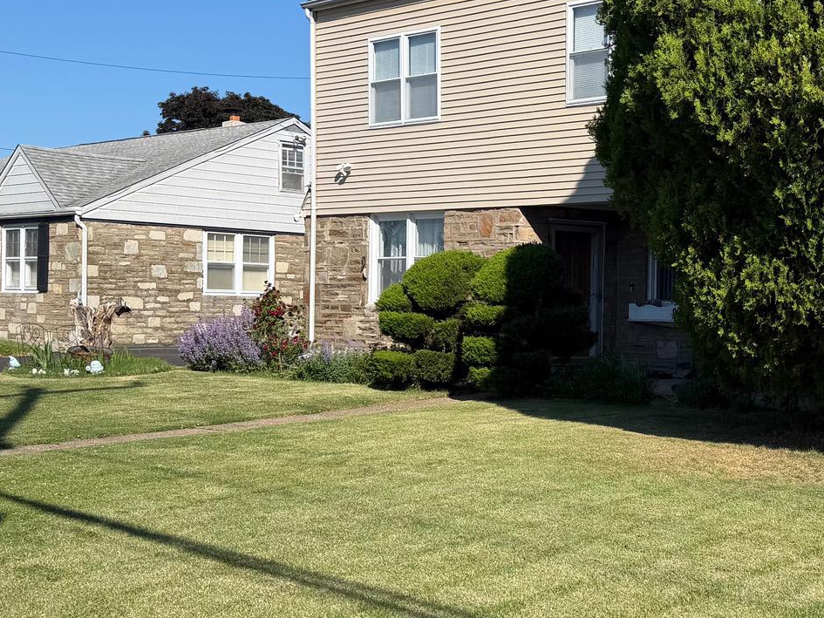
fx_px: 1238
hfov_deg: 35.6
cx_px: 657
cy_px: 312
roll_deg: -1.1
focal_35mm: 52
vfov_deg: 28.0
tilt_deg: -0.2
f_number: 1.78
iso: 80
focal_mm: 6.76
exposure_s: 1/4975
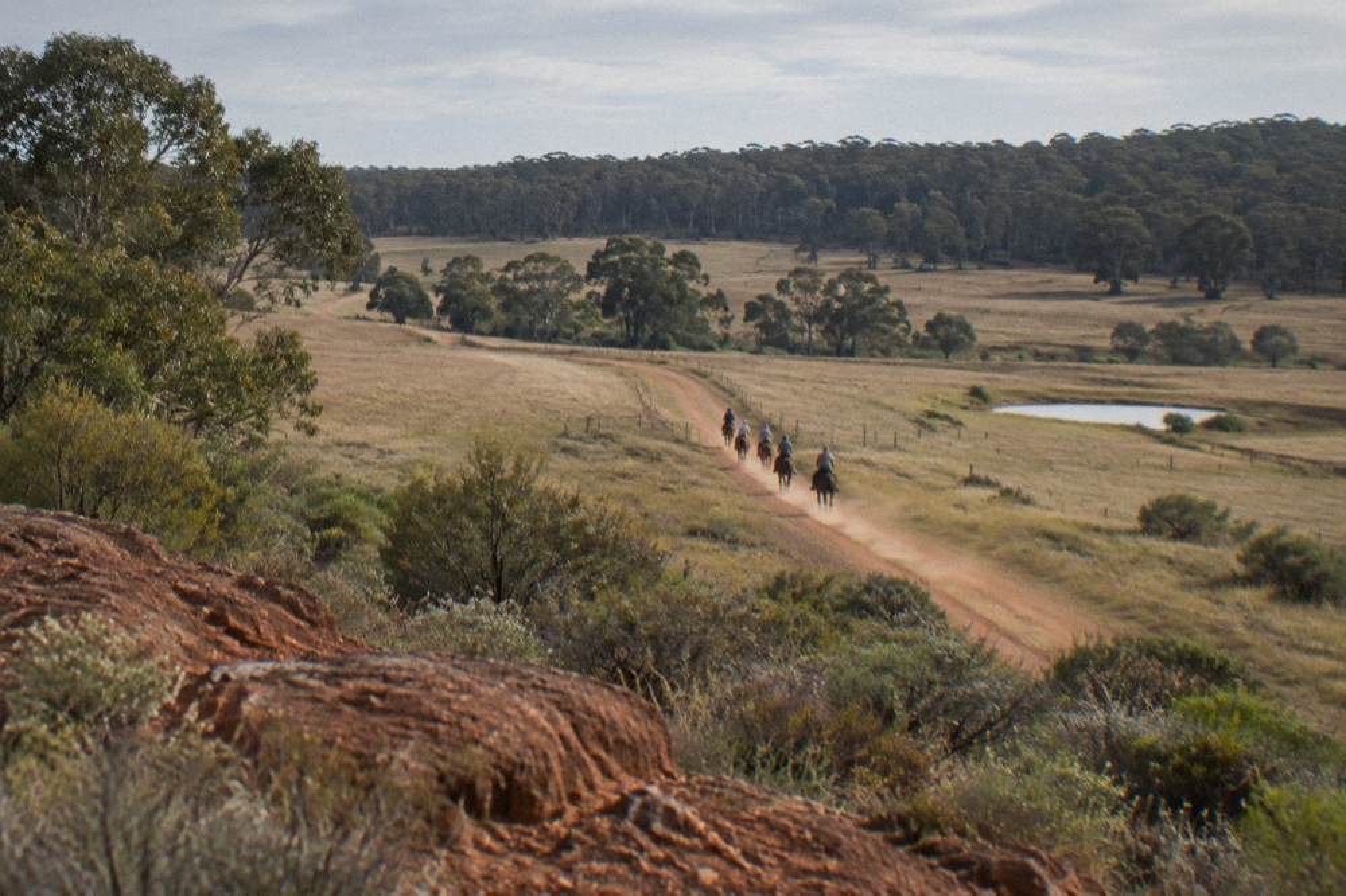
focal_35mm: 64
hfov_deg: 31.4
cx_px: 673
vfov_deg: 21.2
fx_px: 2392
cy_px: 448
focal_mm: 64
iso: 200
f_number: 4
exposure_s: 1/800
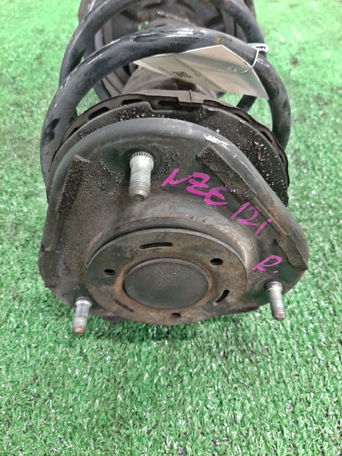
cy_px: 228
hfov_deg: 53.1
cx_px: 171
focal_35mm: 26
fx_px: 343
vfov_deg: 67.3
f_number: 1.7
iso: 374
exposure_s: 1/25
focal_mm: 3.93
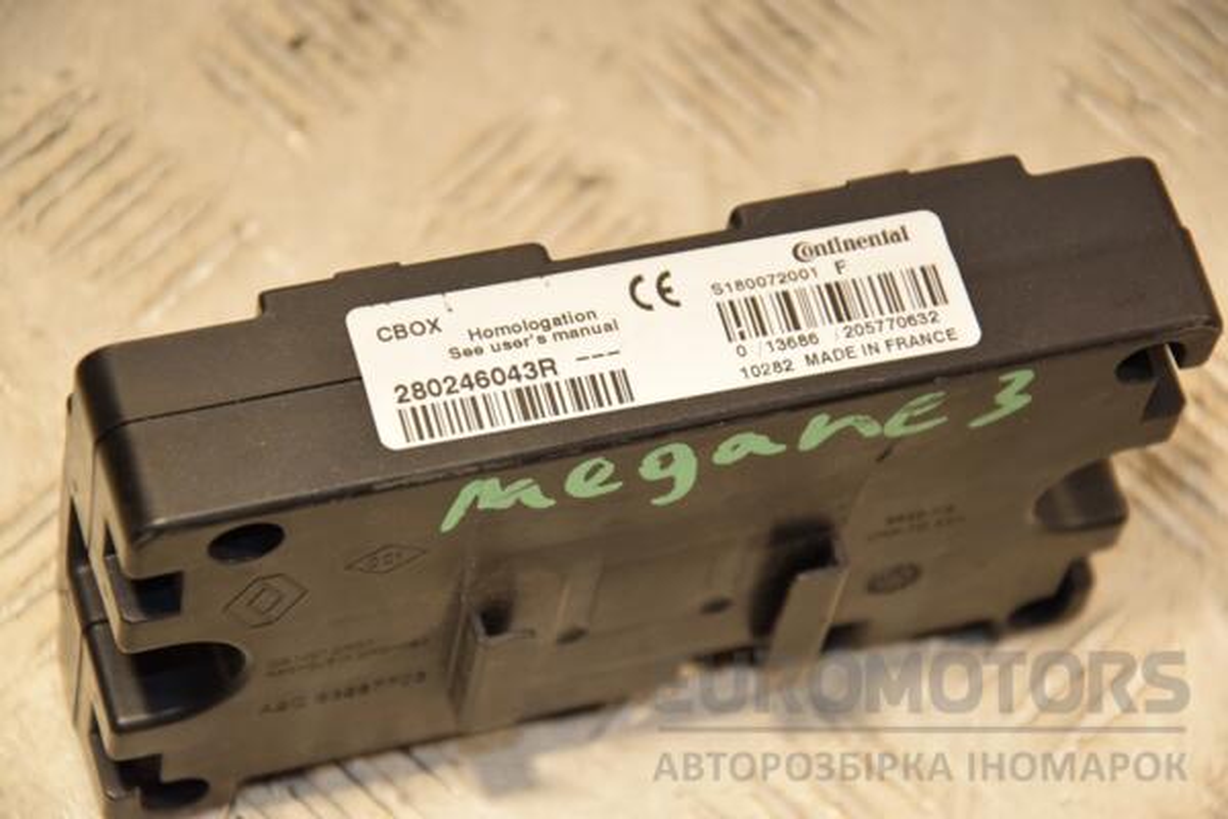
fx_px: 5372
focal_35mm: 158
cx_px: 614
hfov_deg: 13.0
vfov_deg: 8.7
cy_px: 410
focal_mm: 105
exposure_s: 1/200
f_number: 6.3
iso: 800
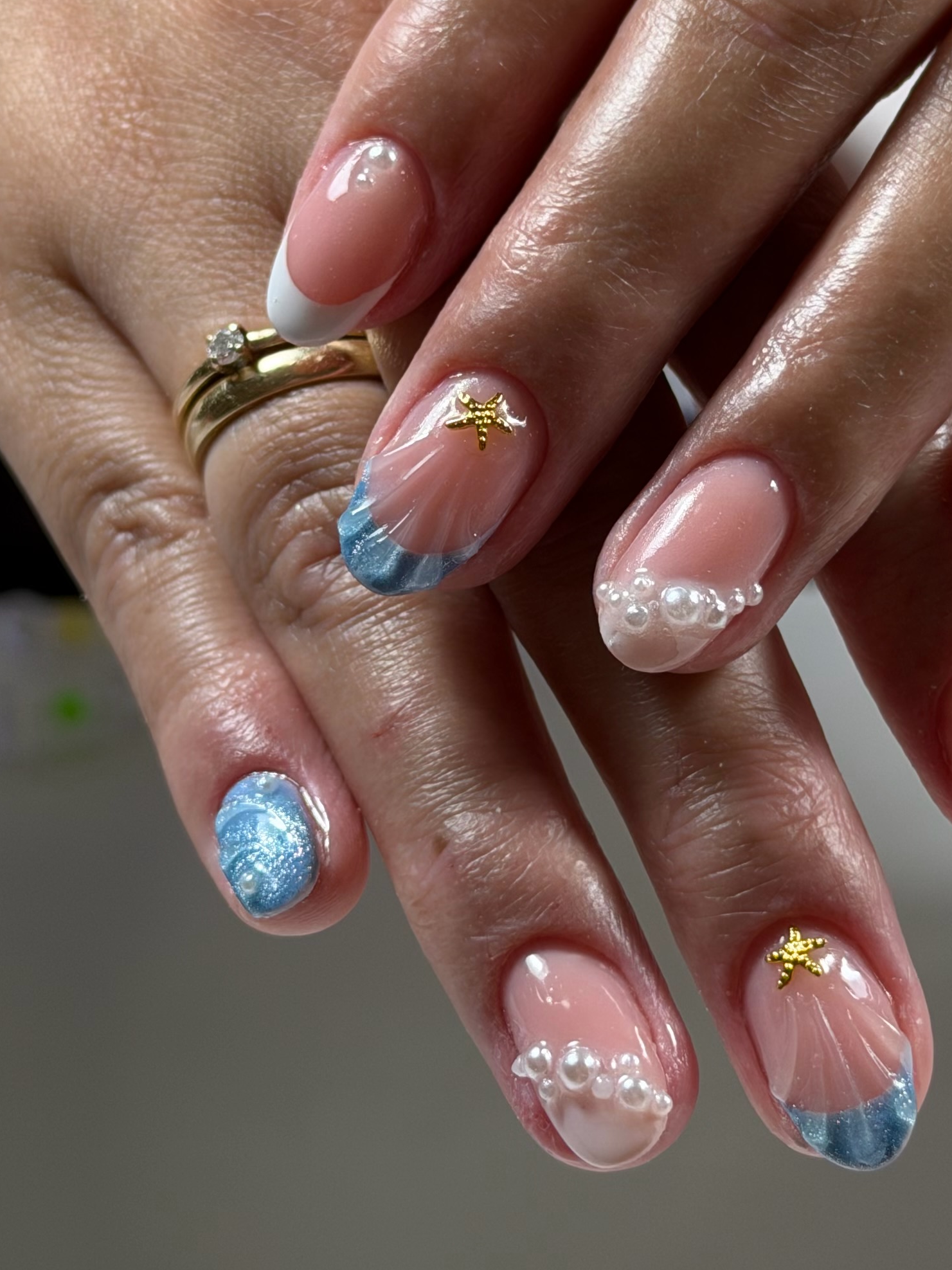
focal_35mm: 98
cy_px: 430
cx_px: 604
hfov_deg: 15.1
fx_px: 3594
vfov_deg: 20.0
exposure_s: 1/390
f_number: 1.78
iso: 64
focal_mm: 6.76
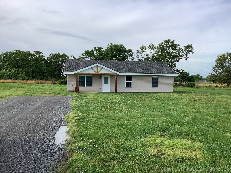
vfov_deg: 45.4
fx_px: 207
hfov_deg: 58.4
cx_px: 116
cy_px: 86
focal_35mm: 31
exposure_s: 1/858
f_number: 2.4
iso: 25
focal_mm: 3.3
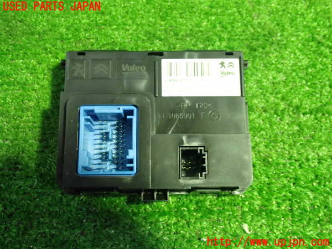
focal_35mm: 41
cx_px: 166
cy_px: 124
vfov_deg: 35.1
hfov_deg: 45.8
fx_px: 393
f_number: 2.8
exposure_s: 1/30
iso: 800
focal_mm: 7.31
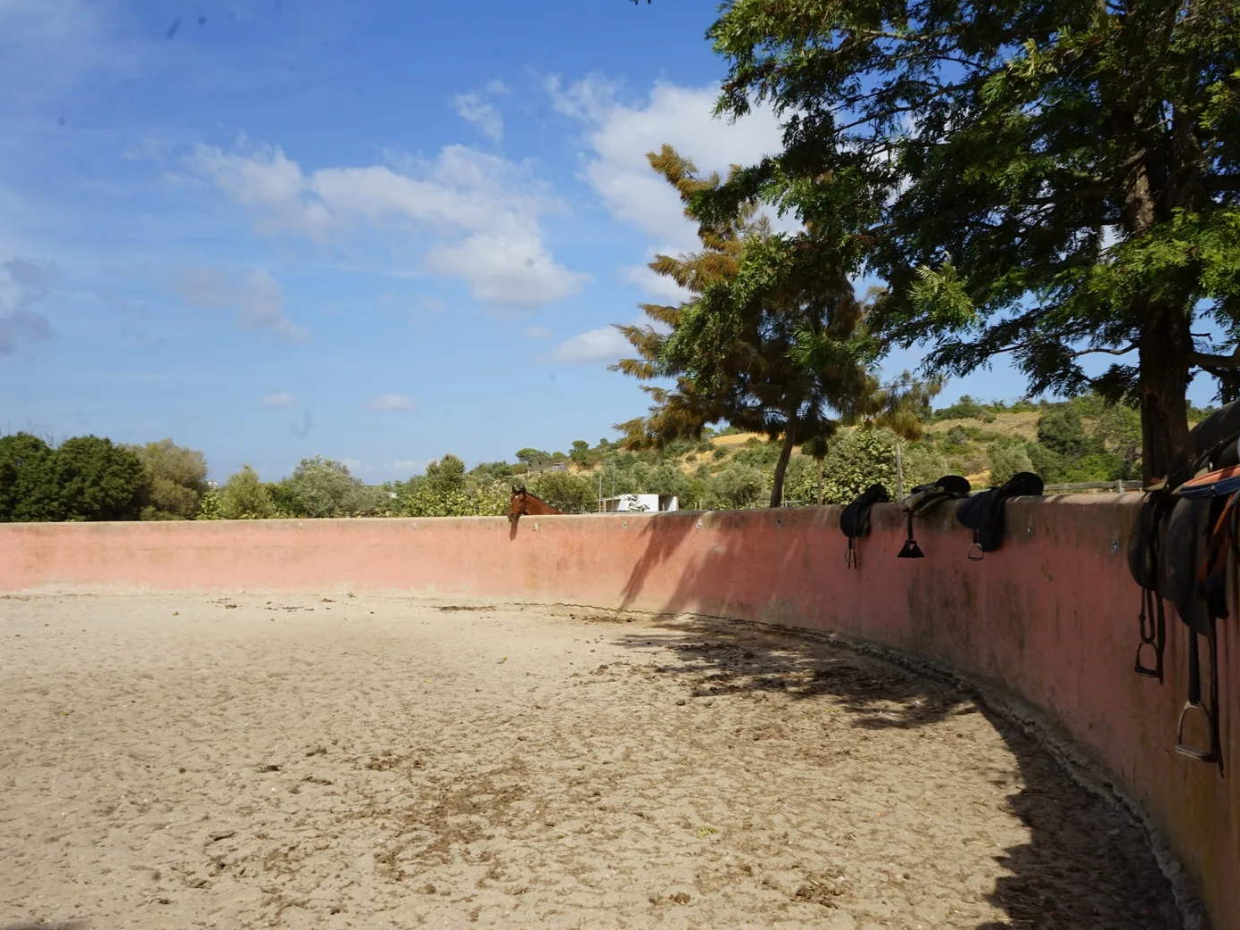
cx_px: 600
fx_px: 1110
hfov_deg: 58.3
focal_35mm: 31
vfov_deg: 45.4
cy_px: 467
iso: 100
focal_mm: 28
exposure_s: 1/100
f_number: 14
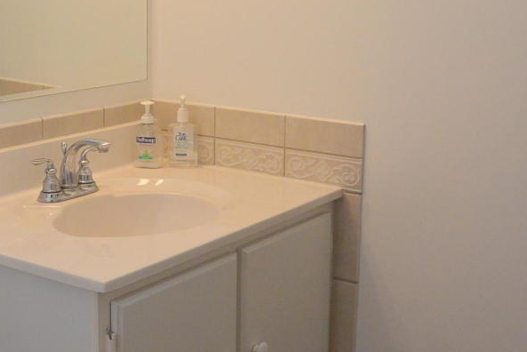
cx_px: 193
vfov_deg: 20.5
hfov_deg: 30.4
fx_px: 967
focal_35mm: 66
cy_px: 98
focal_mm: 12.7
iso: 400
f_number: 3.8
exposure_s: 1/100
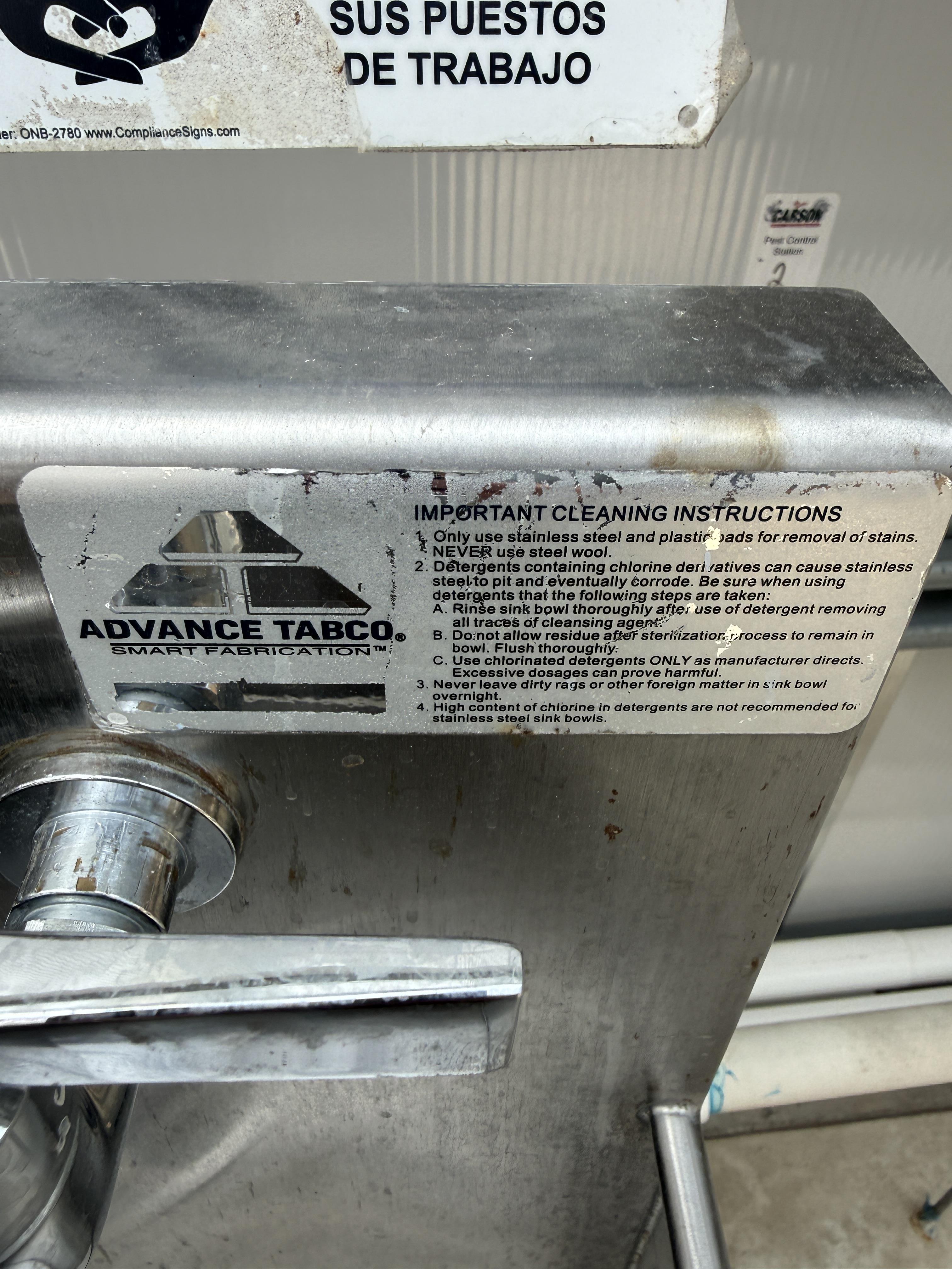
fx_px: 880
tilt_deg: -39.9
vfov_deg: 71.6
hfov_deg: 56.8
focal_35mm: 24
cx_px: 476
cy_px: 634
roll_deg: -1.8
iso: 40
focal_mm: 2.22
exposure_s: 1/387
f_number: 2.2
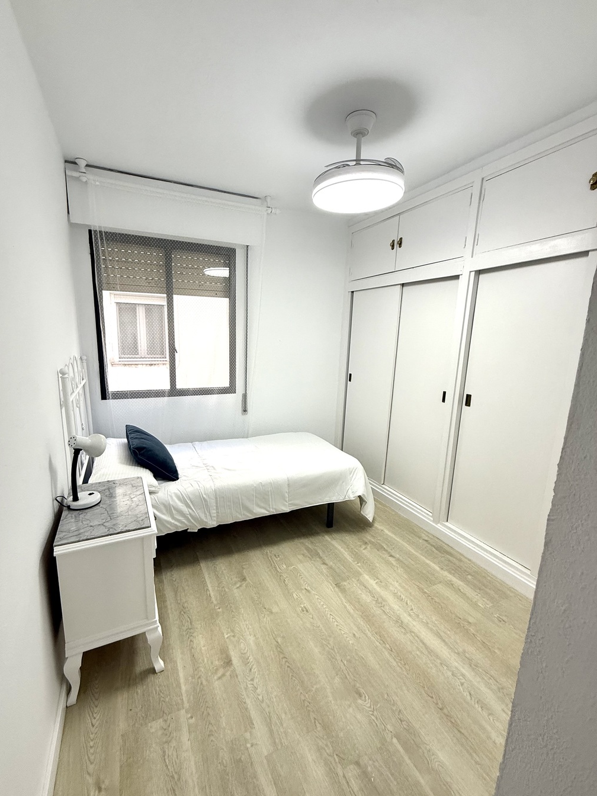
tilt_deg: -10.7
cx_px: 280
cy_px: 402
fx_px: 345
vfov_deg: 98.2
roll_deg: -1.9
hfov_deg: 81.7
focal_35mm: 15
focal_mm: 2.22
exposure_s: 1/99
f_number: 2.2
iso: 125
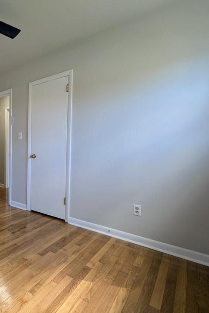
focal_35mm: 19
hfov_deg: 52.6
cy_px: 153
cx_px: 5
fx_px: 165
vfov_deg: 86.9
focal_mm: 1.95
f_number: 2.2
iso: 51
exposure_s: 1/30
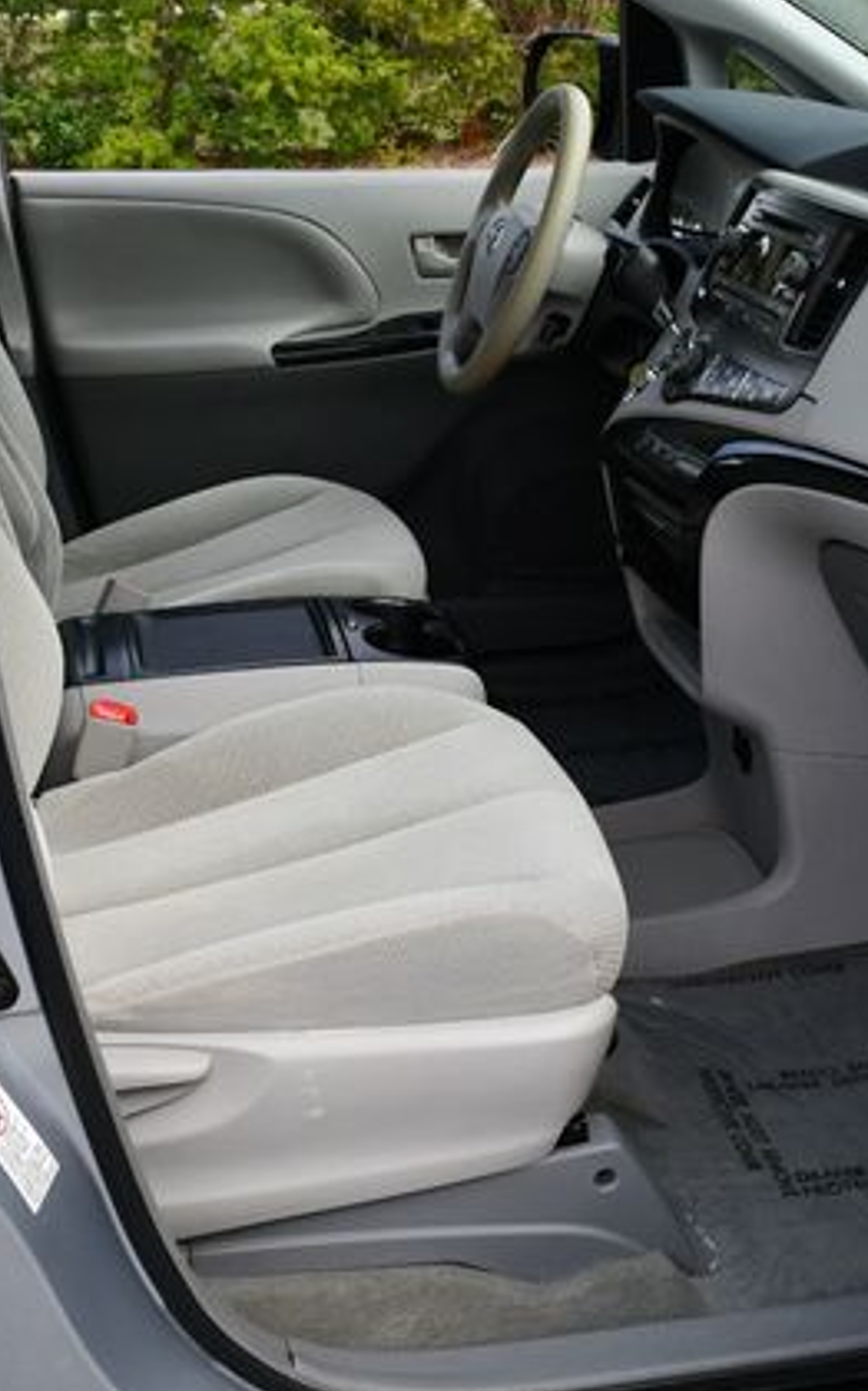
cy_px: 692
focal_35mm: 56
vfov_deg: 36.3
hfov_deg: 23.1
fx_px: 2122
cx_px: 461
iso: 200
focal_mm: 18
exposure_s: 1/250
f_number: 5.6
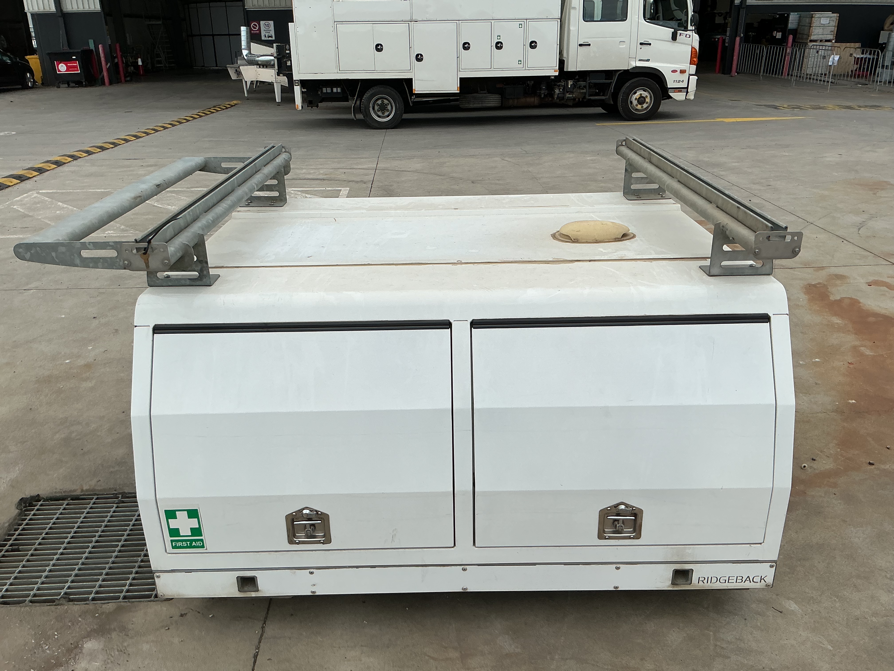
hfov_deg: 61.7
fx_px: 749
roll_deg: +0.7
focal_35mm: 29
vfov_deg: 48.2
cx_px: 447
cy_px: 336
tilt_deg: -22.5
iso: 25
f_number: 1.8
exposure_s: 1/1311
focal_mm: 3
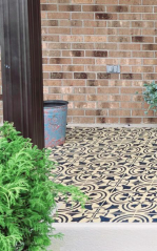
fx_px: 466
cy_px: 53
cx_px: 252
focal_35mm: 68
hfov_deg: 16.9
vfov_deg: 29.6
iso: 25
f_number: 1.8
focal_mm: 5.4
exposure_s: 1/455
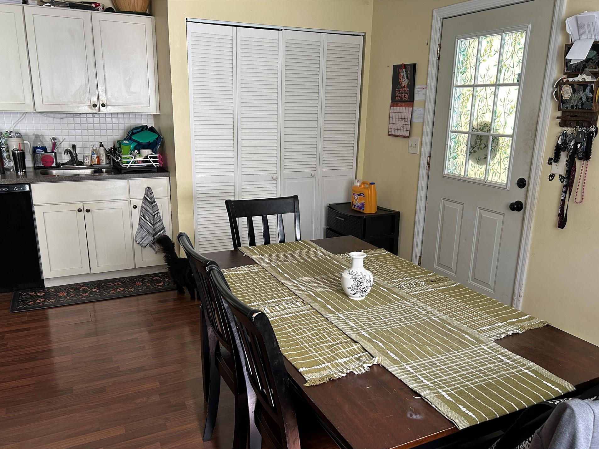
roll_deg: -0.8
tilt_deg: -15.6
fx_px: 484
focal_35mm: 28
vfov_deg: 49.7
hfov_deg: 63.4
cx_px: 302
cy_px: 242
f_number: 1.5
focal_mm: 5.7
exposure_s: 1/88
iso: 125
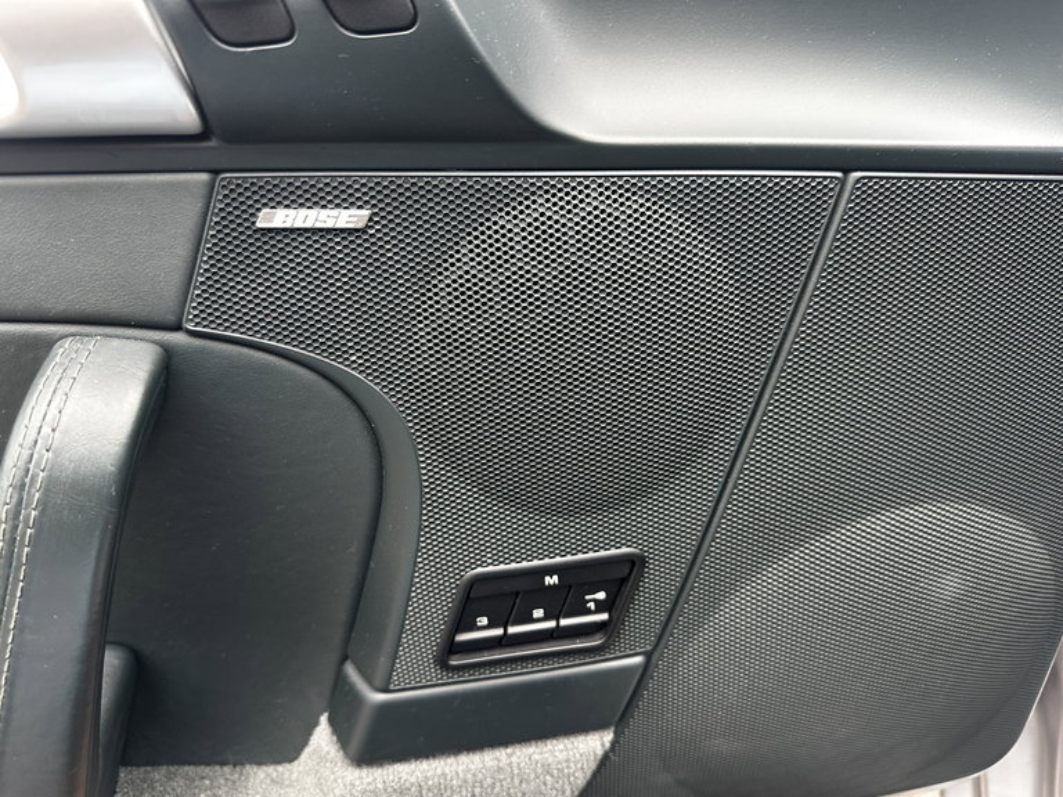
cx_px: 532
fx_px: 737
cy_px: 398
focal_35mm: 24
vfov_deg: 56.8
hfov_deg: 71.6
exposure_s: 1/121
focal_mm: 6.86
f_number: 1.78
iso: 200
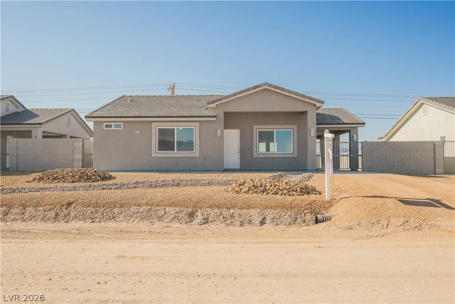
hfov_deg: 61.9
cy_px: 152
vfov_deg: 43.6
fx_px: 379
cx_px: 228
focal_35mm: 30
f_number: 8
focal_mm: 30
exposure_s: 1/250
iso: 100
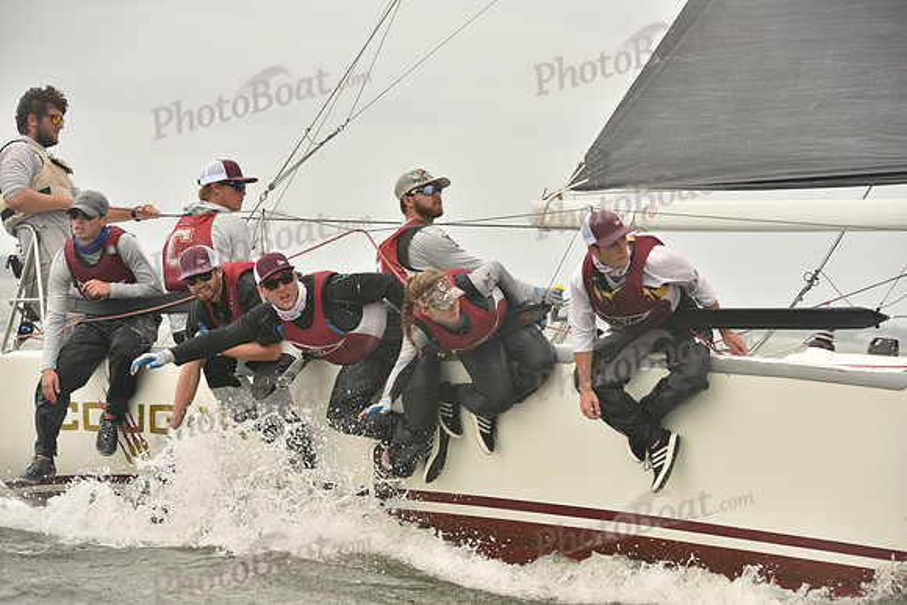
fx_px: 5040
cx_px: 454
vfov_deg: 6.9
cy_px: 302
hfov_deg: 10.3
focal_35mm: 200
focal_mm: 200
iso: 400
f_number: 6.3
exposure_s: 1/1000
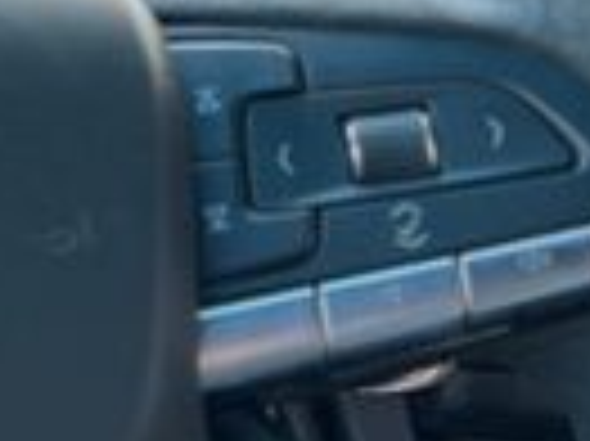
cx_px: -464
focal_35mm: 234
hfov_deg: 8.2
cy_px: 90
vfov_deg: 6.3
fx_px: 3985
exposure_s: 1/65
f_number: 1.78
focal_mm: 6.76
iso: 100
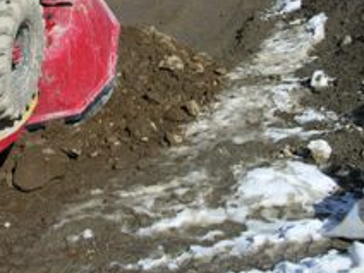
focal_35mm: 63
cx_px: 41
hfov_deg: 29.5
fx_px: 662
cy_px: 42
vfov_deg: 22.9
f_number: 7.2
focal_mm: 8.1
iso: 50
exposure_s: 1/252
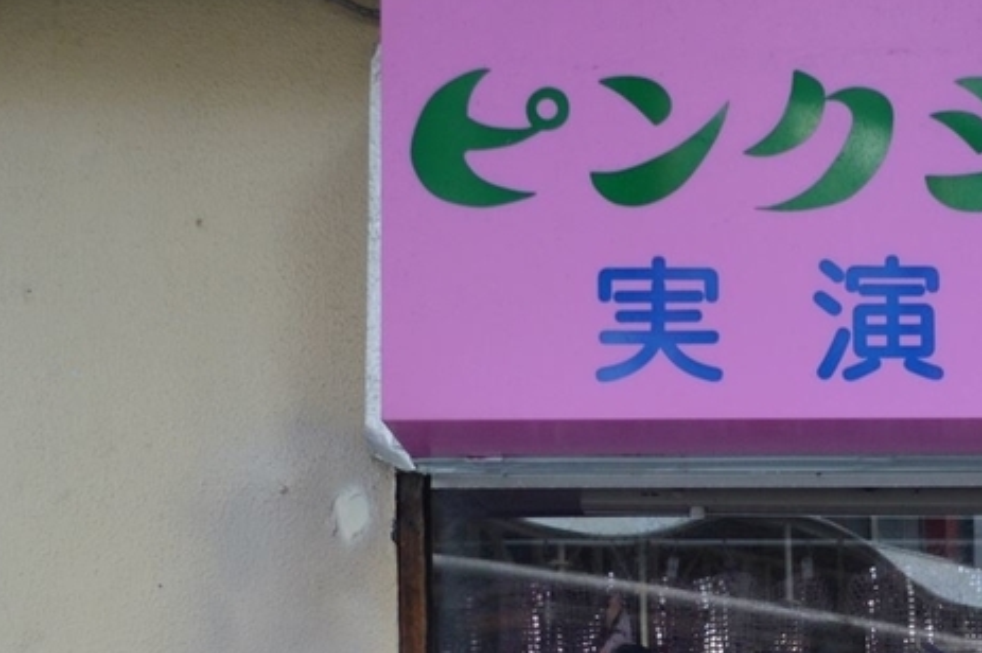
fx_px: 1908
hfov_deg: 28.2
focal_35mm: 70
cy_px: 774
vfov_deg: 18.5
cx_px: 808
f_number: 3.5
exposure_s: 1/30
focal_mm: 18
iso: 400
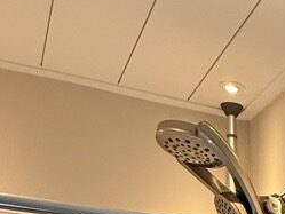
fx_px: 741
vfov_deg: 12.5
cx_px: 393
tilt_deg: -10.4
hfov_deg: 19.6
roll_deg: -1.9
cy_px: 531
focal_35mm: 90
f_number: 2.2
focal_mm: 2.22
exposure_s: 1/99
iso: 80
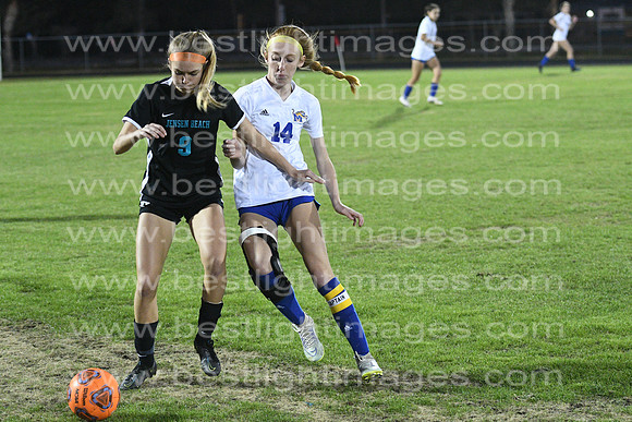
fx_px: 1844
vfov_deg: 13.0
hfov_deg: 19.5
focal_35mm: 105
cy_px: 211
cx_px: 316
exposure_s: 1/800
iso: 6400
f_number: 2.8
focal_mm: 70
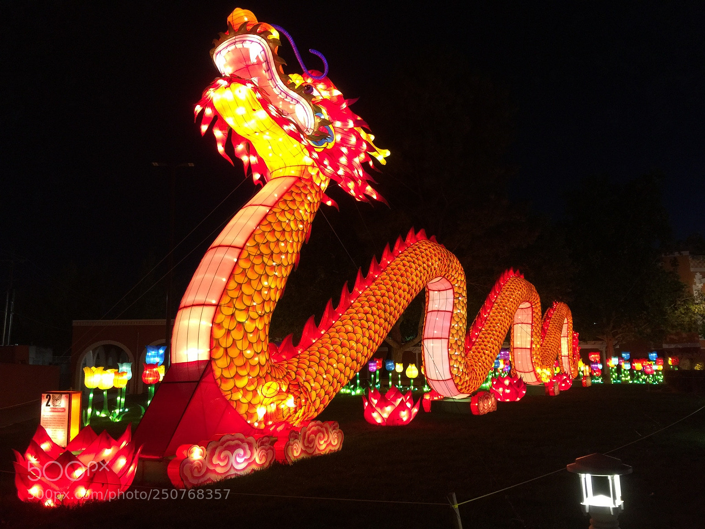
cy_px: 264
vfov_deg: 48.2
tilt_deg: +10.4
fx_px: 591
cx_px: 352
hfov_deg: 61.7
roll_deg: +1.2
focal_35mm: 29
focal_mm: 4.15
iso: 64
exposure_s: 1/15
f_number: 2.2
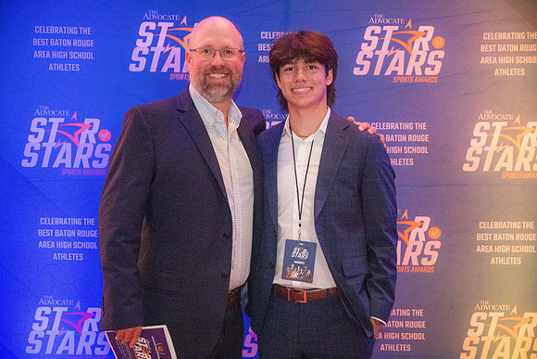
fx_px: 701
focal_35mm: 47
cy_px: 180
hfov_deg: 41.9
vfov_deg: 28.7
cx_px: 268
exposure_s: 1/125
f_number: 2.8
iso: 5600
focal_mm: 47
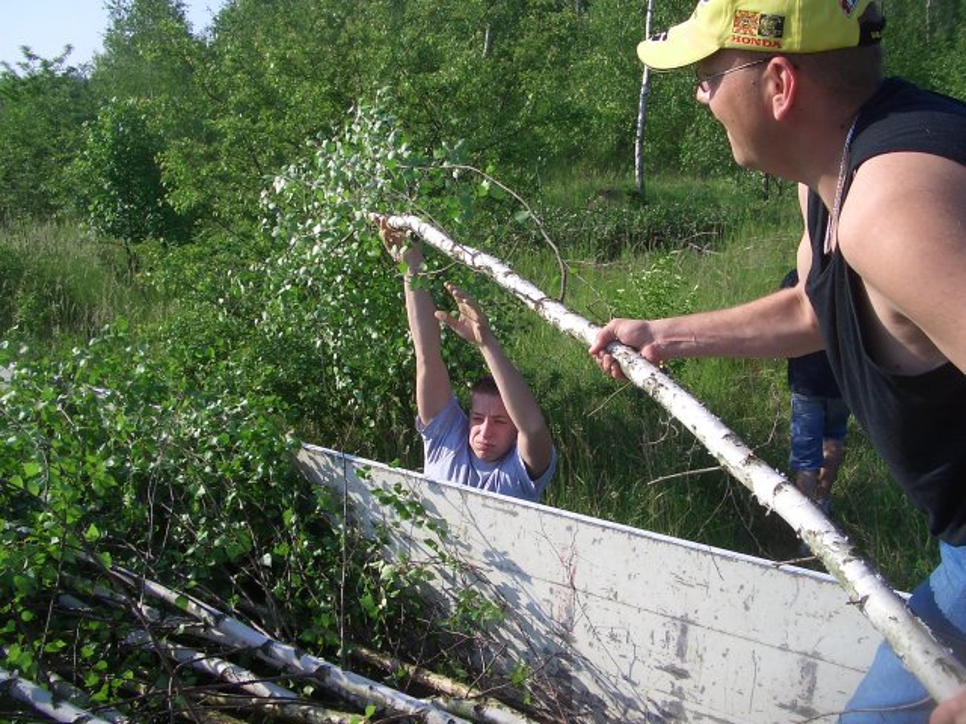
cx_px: 483
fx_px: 977
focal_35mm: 35
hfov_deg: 52.6
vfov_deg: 40.7
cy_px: 362
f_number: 4.3
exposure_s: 1/500
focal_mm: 5.8
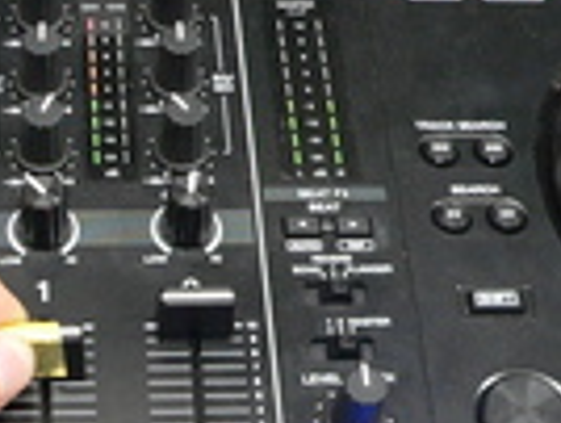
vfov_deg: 14.5
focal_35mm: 102
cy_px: 299
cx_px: 92
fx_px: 1656
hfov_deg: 19.0
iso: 200
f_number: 2.8
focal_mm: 6
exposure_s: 1/10
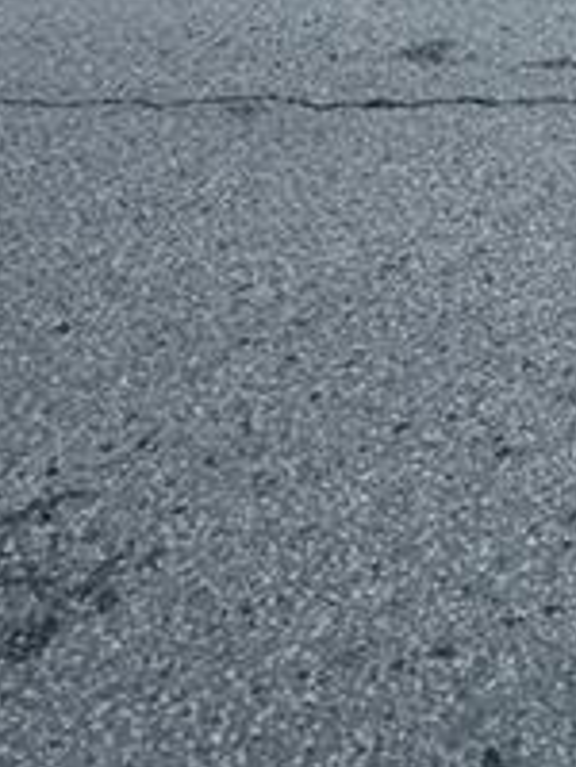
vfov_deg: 25.8
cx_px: 772
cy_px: -441
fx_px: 1109
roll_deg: -0.2
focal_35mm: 50
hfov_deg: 24.8
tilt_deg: +0.0
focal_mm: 1.57
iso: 32
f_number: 1.8
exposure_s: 1/162
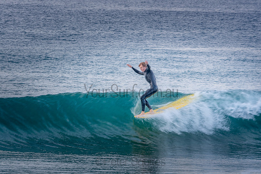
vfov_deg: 2.5
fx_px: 3932
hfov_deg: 3.8
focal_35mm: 542
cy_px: 79
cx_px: 122
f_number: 10
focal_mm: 320
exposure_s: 1/40
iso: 100
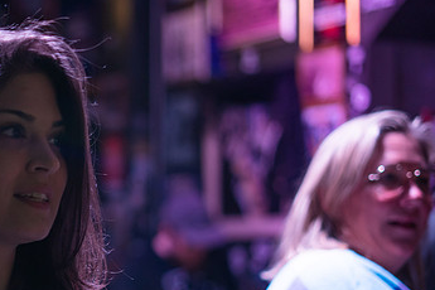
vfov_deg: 14.2
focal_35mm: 96
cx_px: 86
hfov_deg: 21.0
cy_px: 208
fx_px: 1160
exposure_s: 1/125
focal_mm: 50
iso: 250
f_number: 1.8
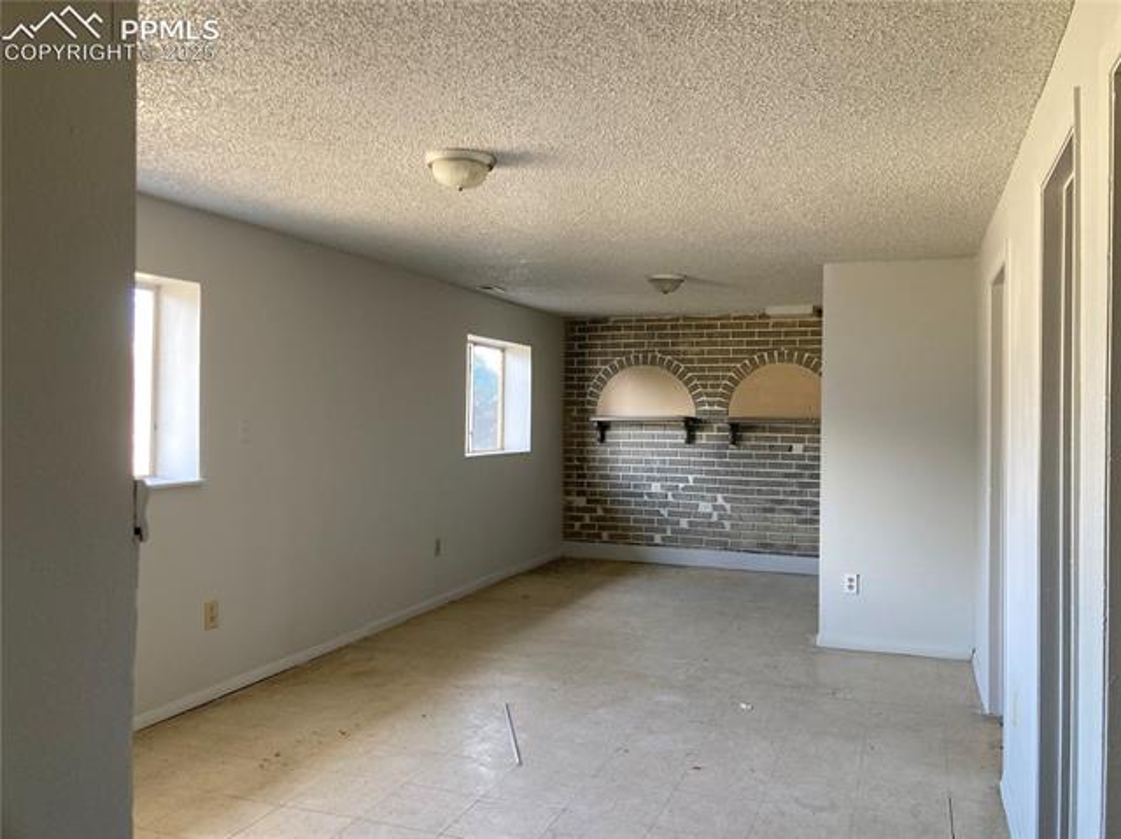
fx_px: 906
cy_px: 420
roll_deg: -1.5
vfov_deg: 49.7
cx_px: 560
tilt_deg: +0.7
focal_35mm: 28
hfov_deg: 63.5
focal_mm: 3.99
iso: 80
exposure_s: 1/77
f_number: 1.8
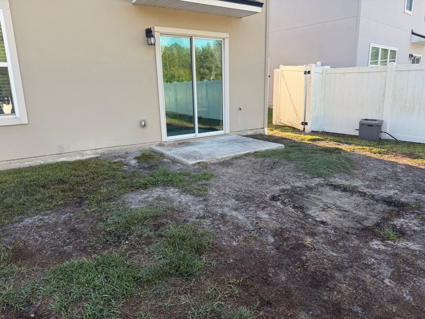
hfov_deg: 71.6
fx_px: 295
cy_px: 160
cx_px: 212
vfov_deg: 56.8
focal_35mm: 24
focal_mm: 6.76
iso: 80
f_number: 1.78
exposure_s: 1/535
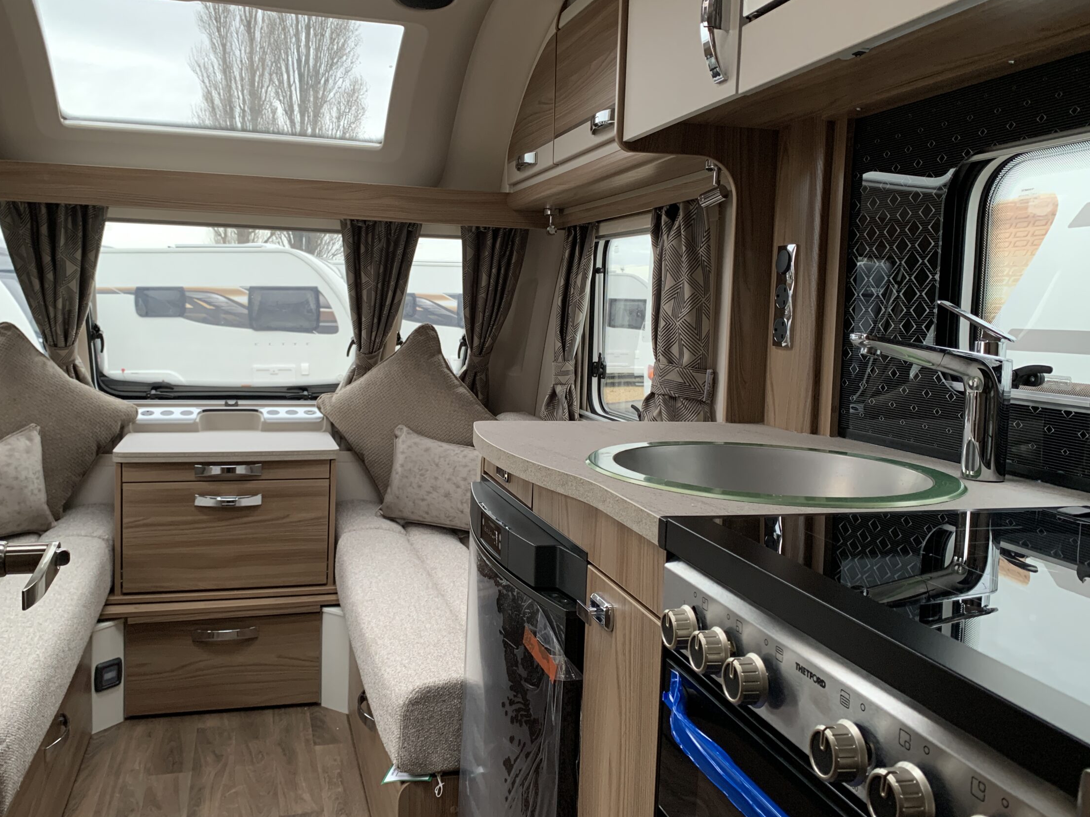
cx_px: 508
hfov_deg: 59.9
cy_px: 390
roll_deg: +1.2
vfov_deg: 46.8
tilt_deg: -9.3
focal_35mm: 30
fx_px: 945
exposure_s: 1/60
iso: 160
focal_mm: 4.25
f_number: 1.8
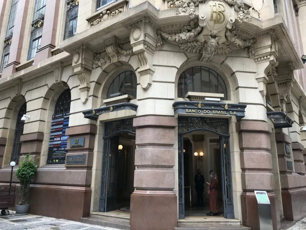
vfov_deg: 49.7
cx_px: 153
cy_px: 115
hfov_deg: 63.4
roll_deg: -0.4
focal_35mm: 28
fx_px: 248
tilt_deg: +14.9
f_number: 1.8
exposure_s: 1/445
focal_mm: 3.99
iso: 20
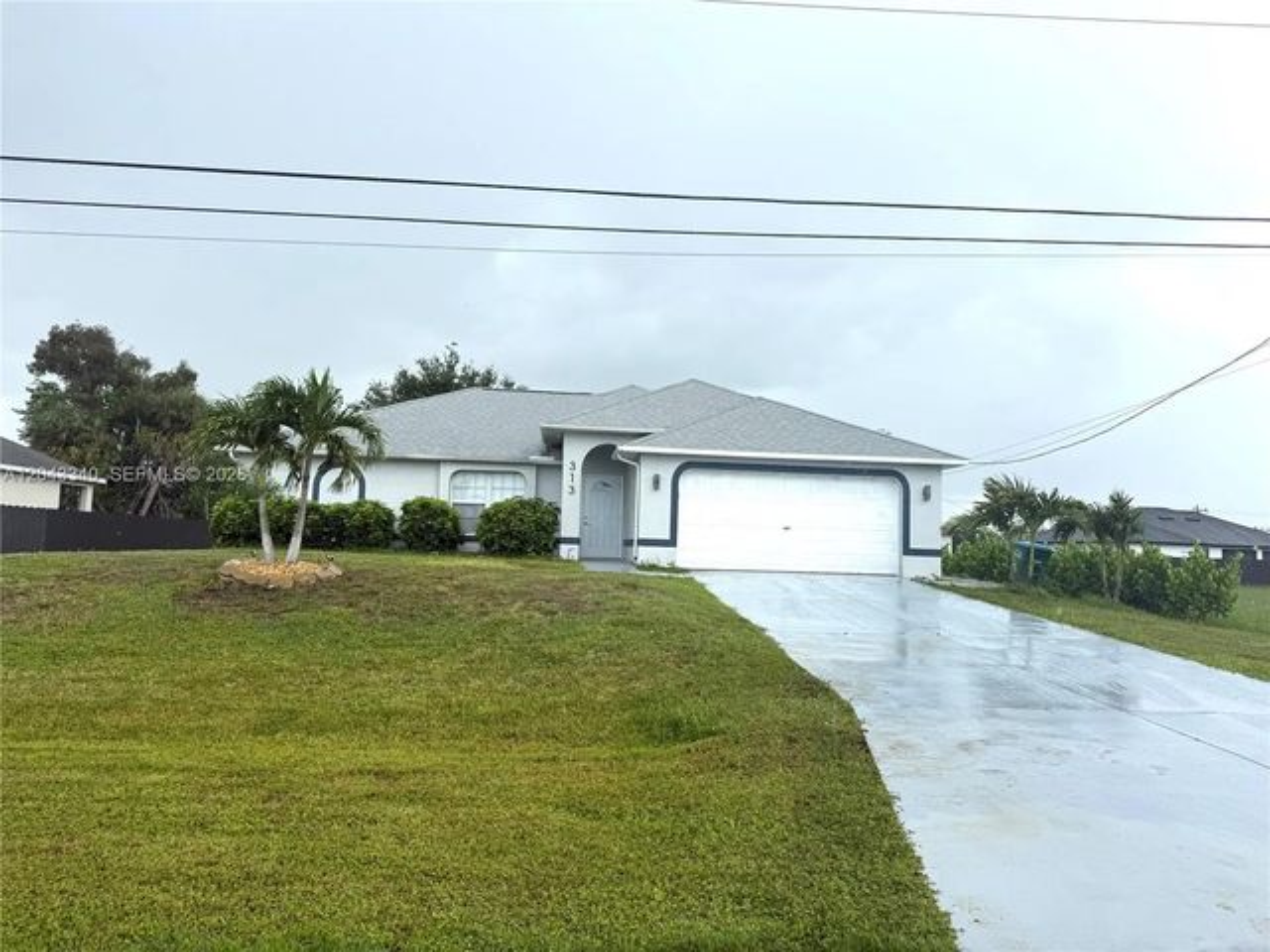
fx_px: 881
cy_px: 476
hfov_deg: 71.6
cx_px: 635
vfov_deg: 56.8
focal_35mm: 24
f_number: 1.78
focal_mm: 6.76
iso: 80
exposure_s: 1/1812
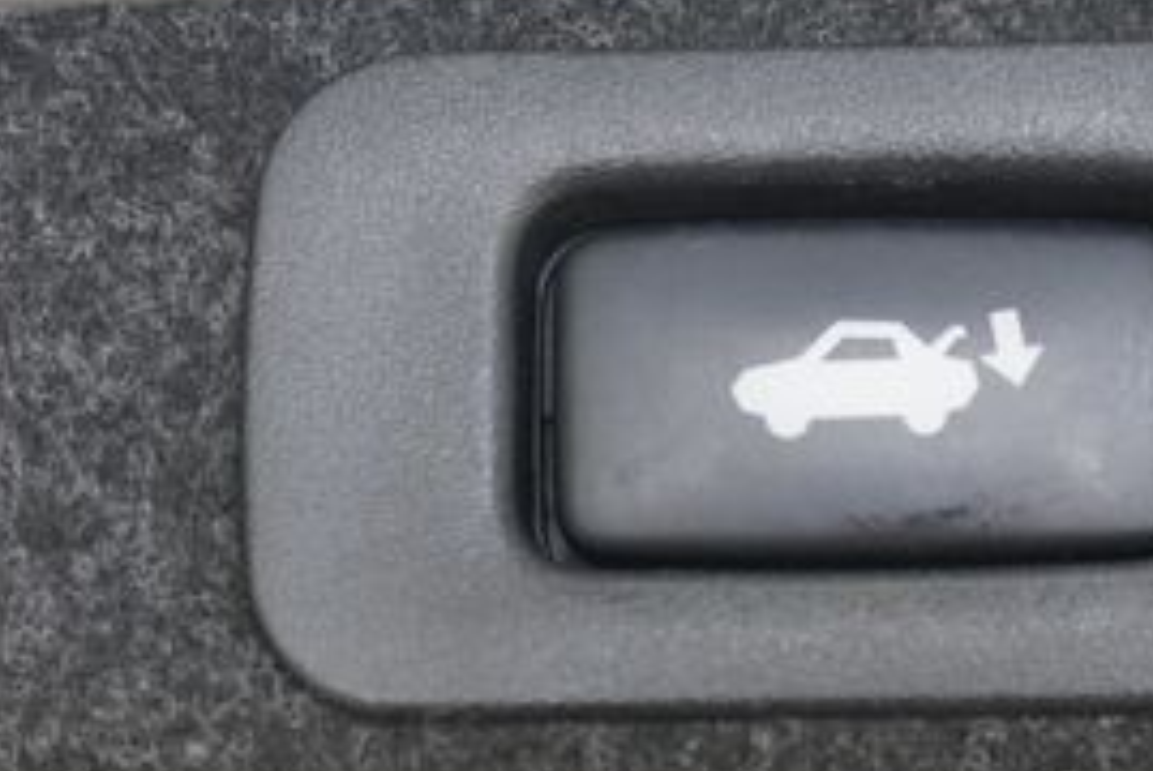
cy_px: 379
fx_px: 3046
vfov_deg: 14.4
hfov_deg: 21.2
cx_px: 909
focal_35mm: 95
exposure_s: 1/60
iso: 160
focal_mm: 27
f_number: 4.5
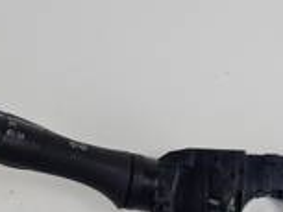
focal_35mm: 68
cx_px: 259
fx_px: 556
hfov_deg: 27.4
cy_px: 186
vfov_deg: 21.2
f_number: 1.8
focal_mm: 5.4
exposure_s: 1/452
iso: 50
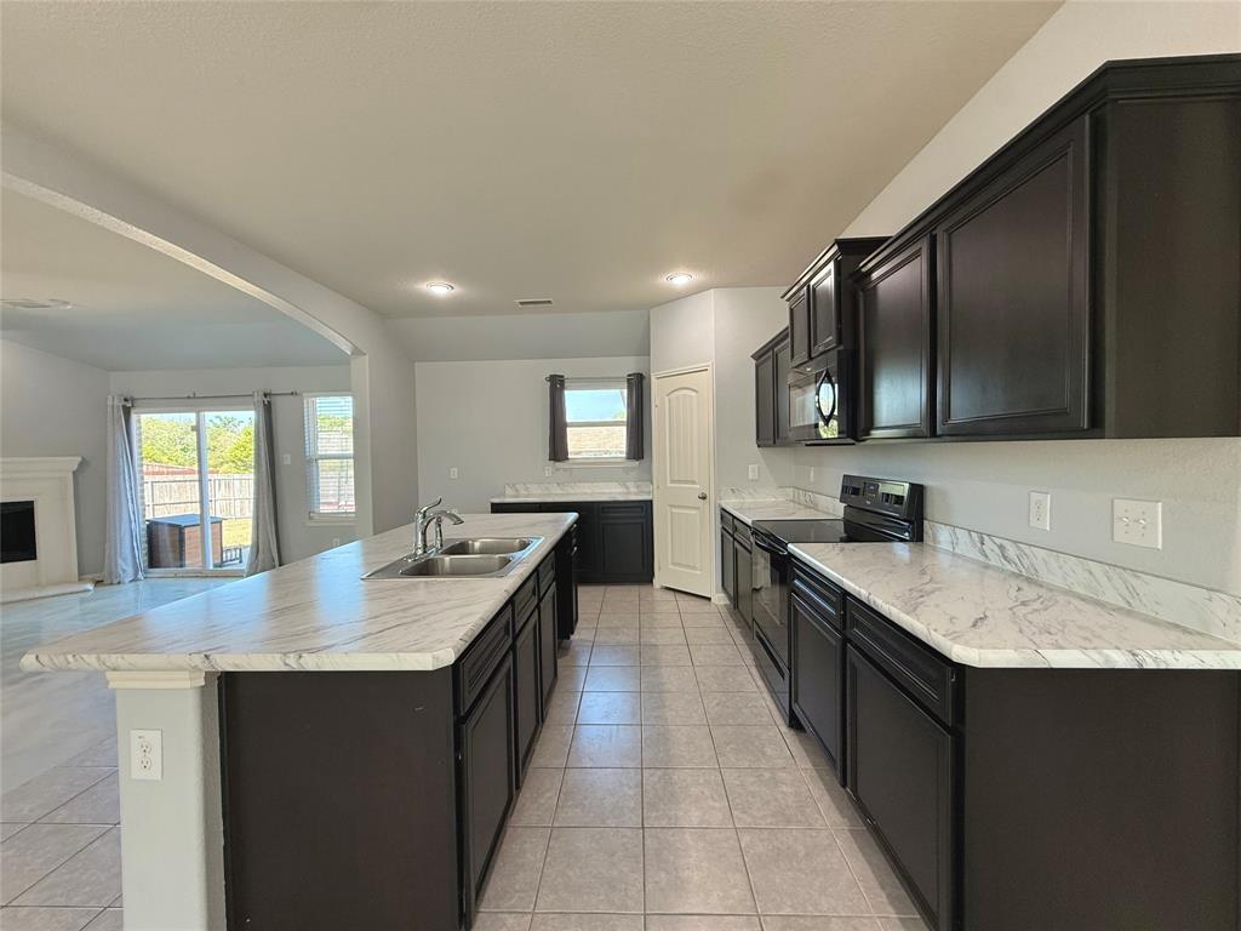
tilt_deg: -0.9
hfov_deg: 102.1
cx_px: 620
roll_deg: +1.4
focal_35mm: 14
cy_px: 466
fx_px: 502
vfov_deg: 85.7
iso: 160
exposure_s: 1/120
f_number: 2.2
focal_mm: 2.22
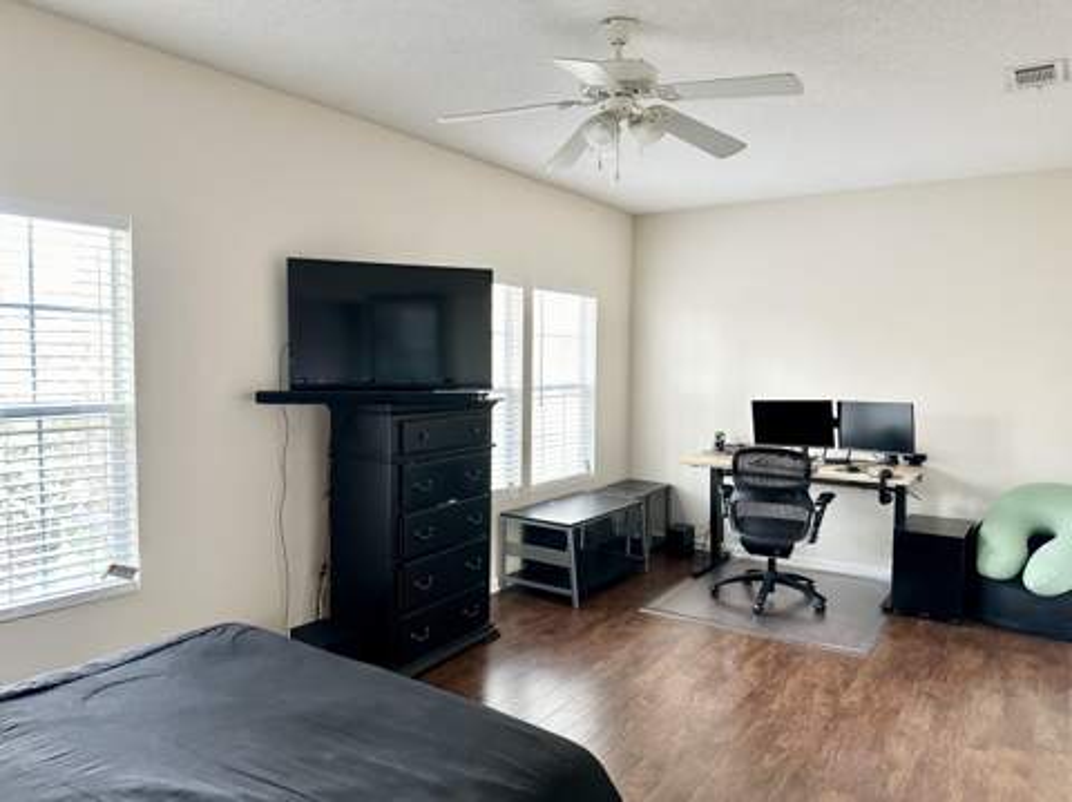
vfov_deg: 56.7
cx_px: 536
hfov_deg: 71.7
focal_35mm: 24
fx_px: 742
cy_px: 401
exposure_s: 1/60
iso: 500
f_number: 1.78
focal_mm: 6.86
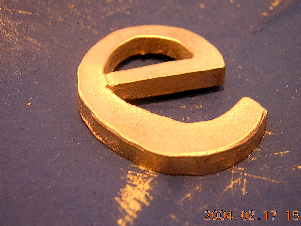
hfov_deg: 40.4
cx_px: 147
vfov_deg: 30.8
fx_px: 409
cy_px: 99
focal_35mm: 47
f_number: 2.6
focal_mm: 4.7
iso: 124
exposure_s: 1/3.5
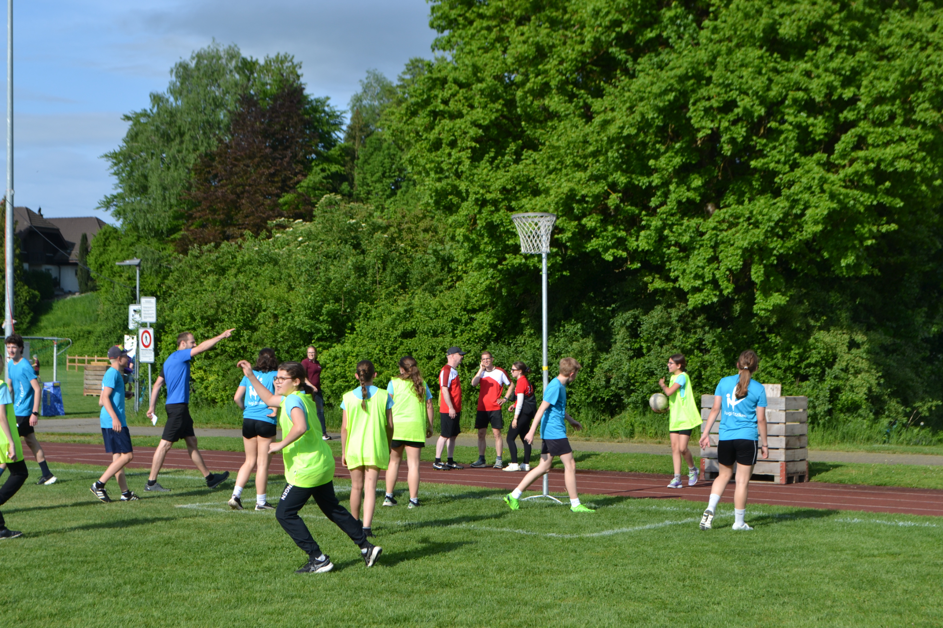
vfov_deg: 20.2
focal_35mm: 68
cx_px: 472
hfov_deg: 29.9
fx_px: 1768
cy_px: 314
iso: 100
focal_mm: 45
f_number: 8
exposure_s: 1/250
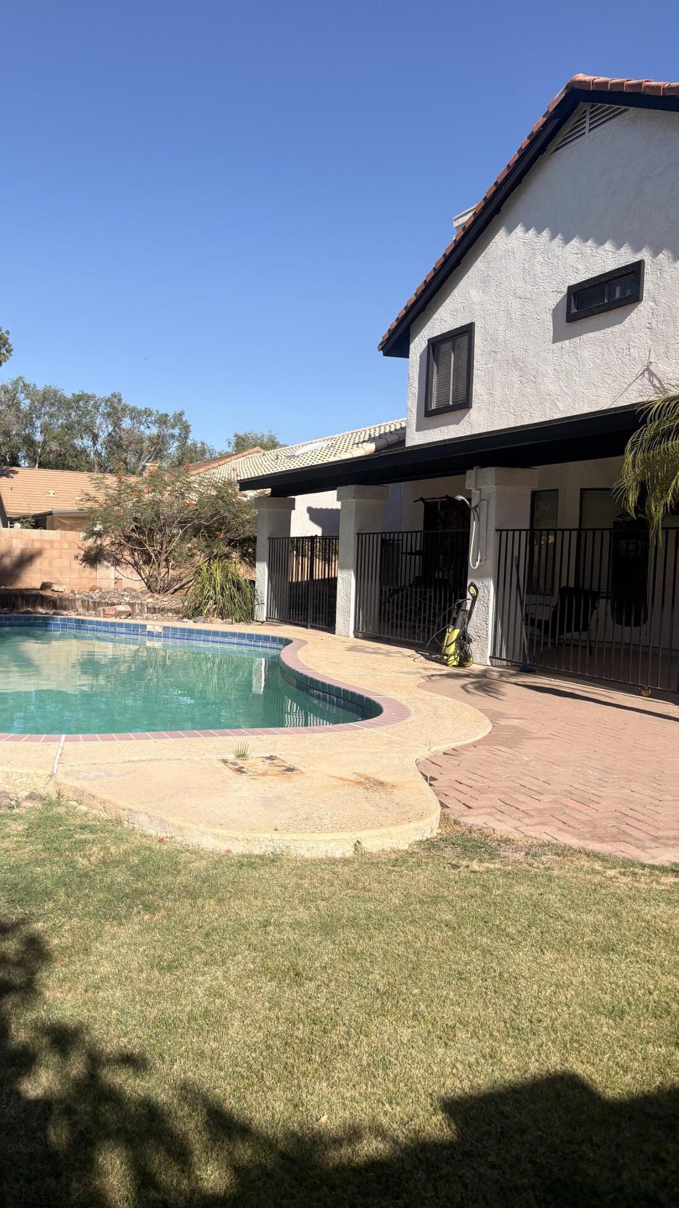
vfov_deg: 66.1
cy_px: 593
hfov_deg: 39.7
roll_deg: -1.4
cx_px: 232
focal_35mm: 29
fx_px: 928
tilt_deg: -1.1
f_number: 1.6
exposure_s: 1/4329
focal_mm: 5.96
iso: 50
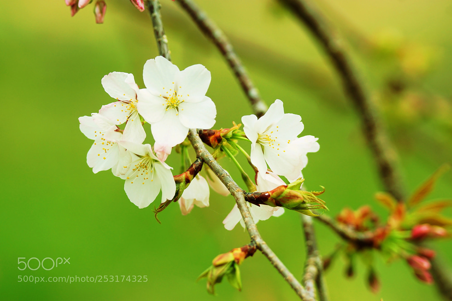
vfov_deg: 4.4
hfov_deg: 6.5
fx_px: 3954
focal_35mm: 315
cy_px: 150
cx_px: 226
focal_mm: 210
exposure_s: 1/250
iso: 160
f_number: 5.6
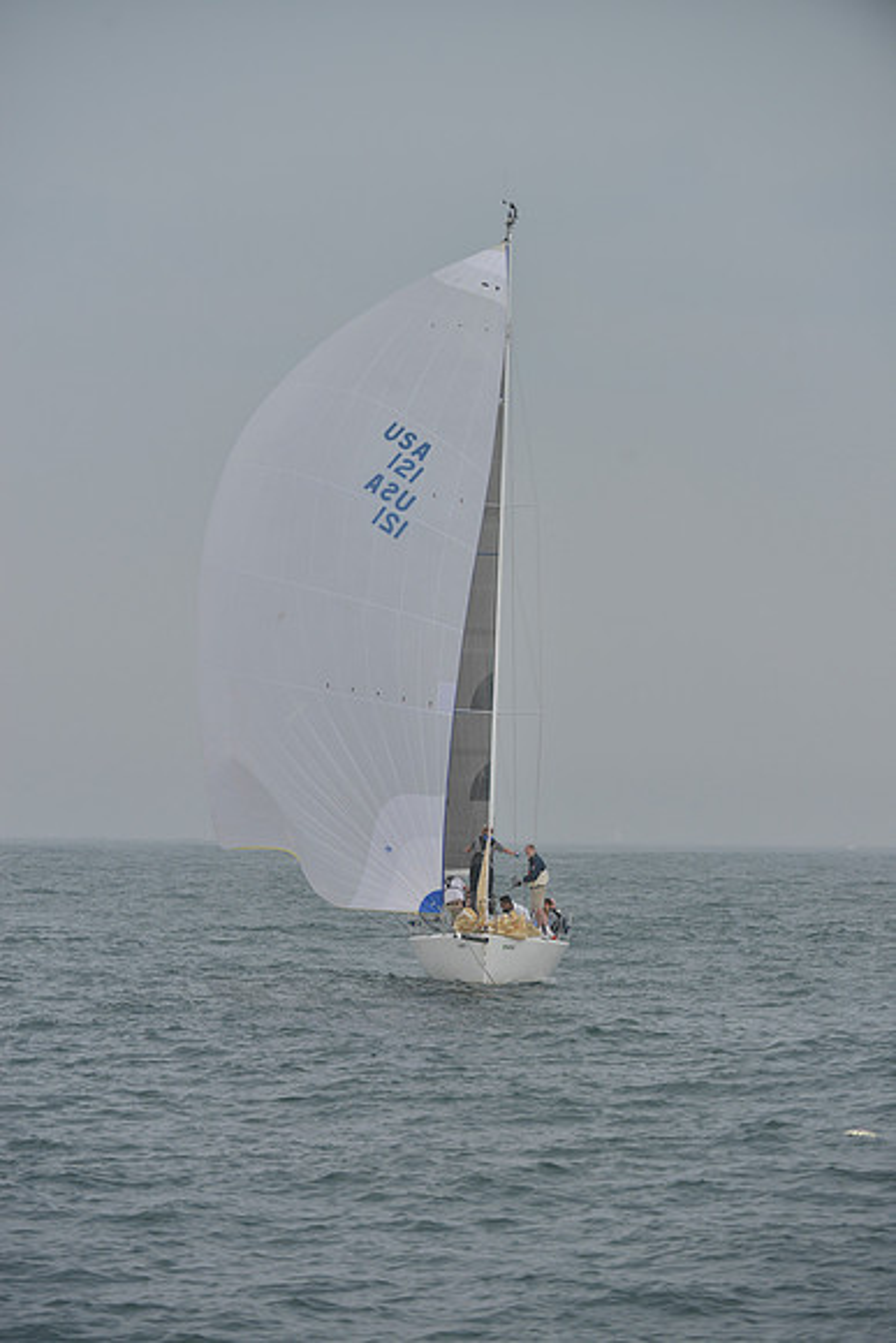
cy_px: 672
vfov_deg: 9.8
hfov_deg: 6.5
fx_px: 7835
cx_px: 448
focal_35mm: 210
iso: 280
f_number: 5
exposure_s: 1/800
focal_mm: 210
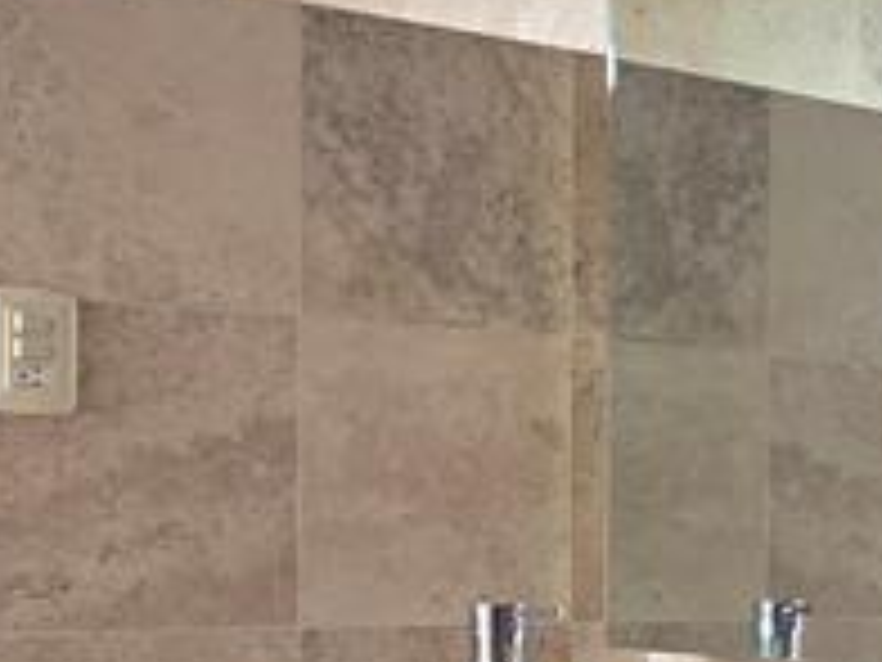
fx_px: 1733
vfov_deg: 21.2
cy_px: 585
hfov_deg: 27.8
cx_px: 734
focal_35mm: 68
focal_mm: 2.2
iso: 40
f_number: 1.9
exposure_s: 1/120
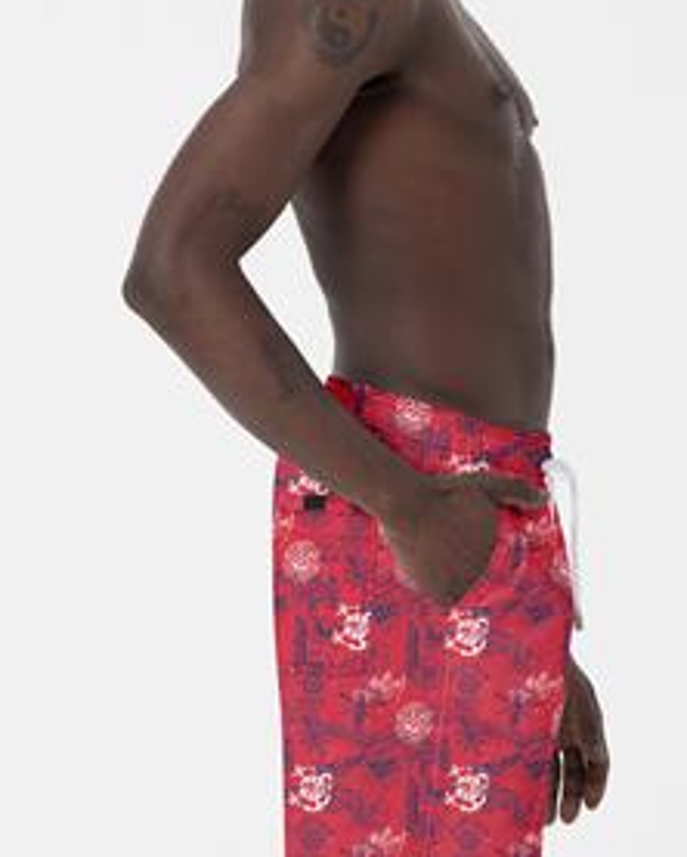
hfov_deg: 7.0
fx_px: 5636
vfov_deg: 8.7
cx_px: 374
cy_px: 333
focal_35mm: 222
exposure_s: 1/160
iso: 160
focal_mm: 74.4
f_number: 11
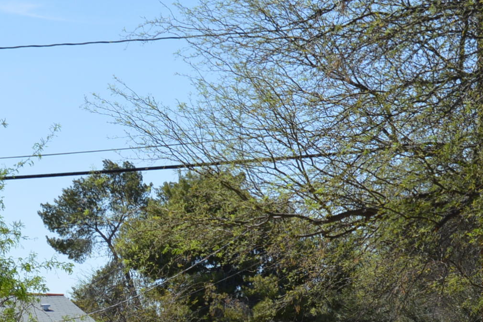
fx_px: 1905
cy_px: 280
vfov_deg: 9.6
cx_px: 144
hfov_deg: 14.4
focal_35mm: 142
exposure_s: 1/250
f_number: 8
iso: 100
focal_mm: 32
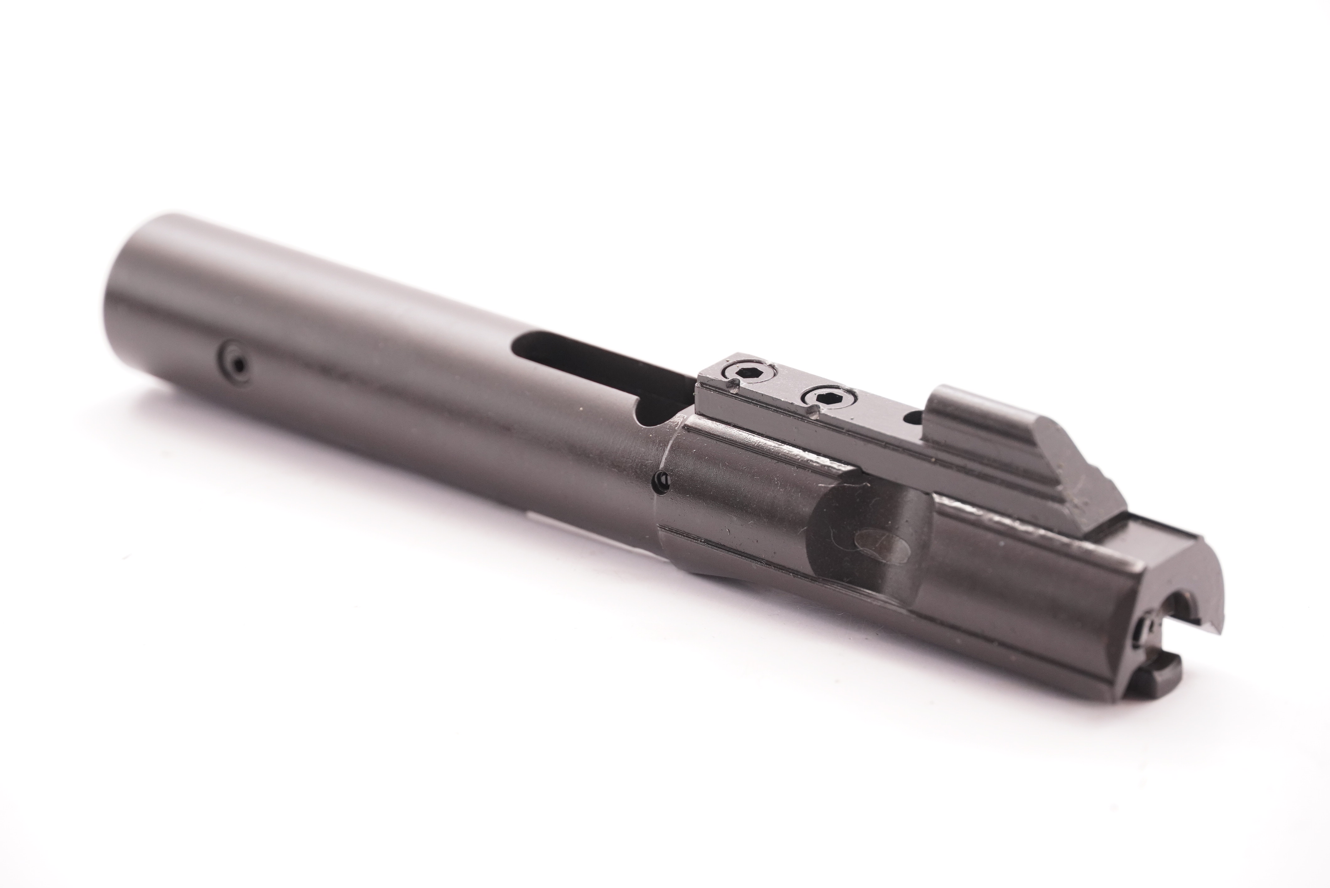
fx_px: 5156
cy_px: 444
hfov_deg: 14.7
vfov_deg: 9.8
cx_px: 665
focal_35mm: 140
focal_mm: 93
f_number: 5.6
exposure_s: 1/125
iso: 1000
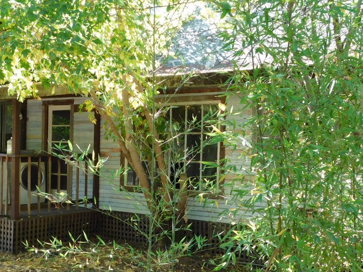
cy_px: 166
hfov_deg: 38.1
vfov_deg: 29.0
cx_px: 149
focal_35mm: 50
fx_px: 524
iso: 125
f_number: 3.2
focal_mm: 4.9
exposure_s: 1/80
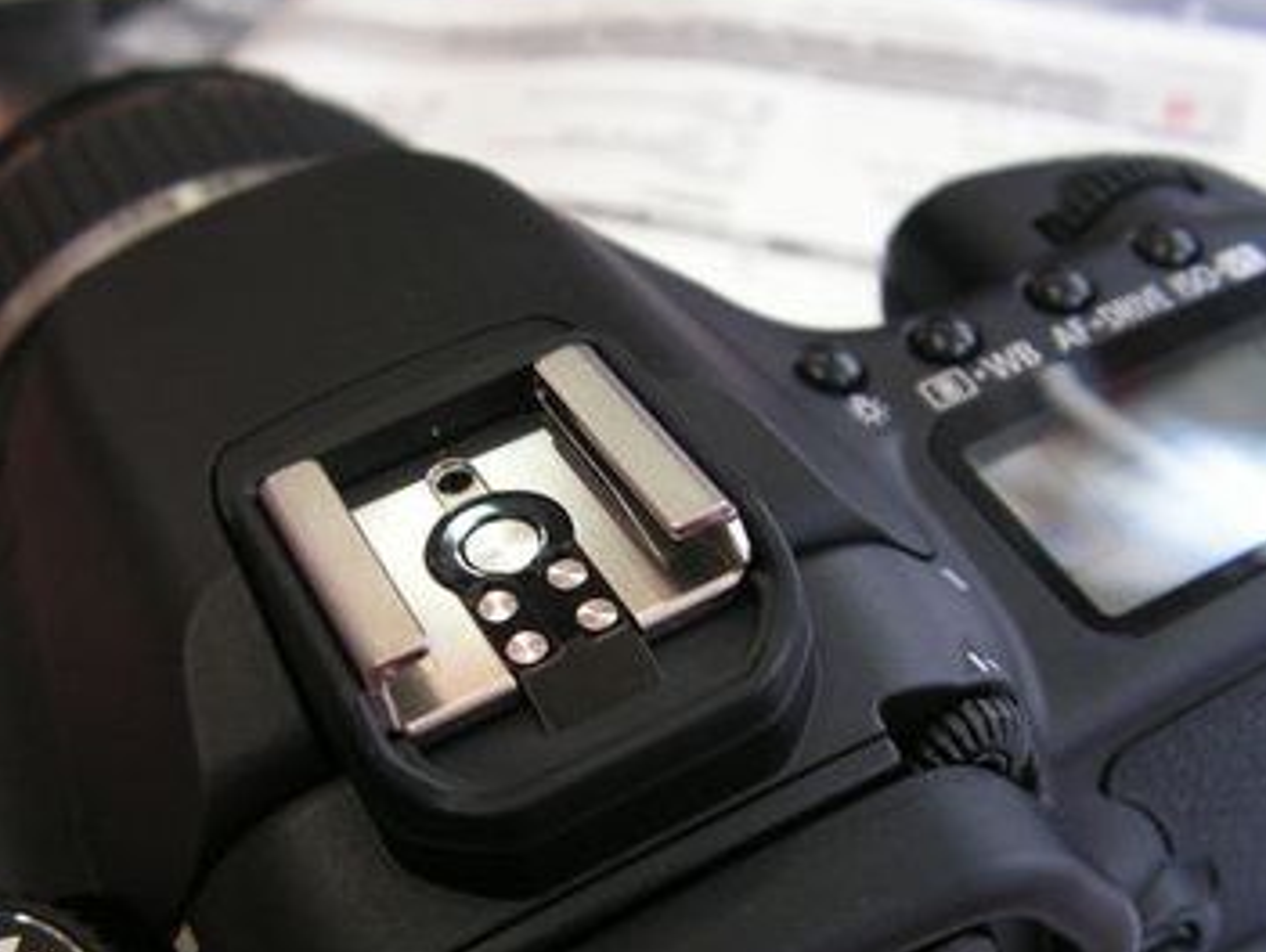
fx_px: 1684
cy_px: 554
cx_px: 575
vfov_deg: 31.5
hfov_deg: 41.2
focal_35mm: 46
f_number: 3.2
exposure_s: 1/20
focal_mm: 6
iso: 200
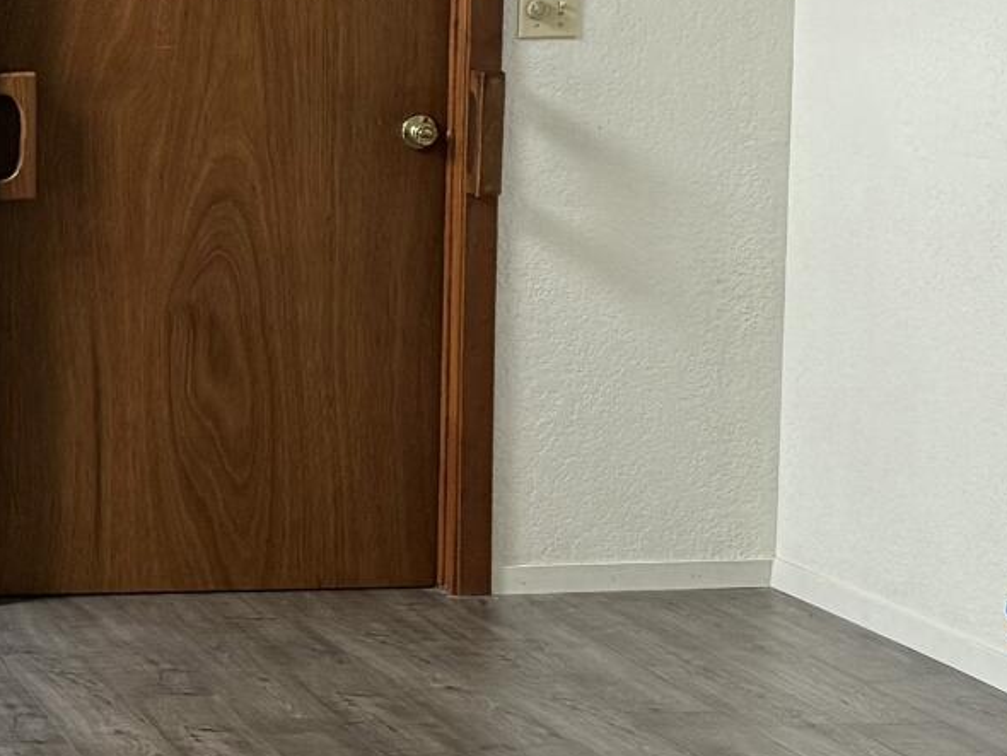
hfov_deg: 15.1
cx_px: -423
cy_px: 529
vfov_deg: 12.1
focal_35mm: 122
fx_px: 3550
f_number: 1.78
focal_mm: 6.76
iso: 100
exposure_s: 1/121
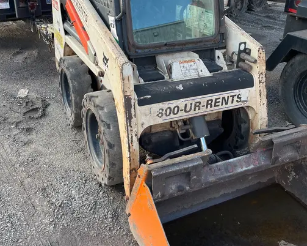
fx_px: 336
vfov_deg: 39.5
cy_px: 78
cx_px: 140
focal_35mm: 37
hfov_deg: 49.0
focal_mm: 5.1
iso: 50
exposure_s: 1/384
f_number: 1.6
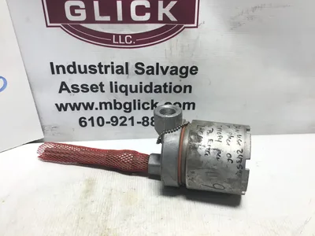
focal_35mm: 31
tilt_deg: -30.9
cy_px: 118
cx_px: 158
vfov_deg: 45.4
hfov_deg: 58.4
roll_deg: -1.9
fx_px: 282
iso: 32
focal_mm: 3.3
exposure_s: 1/120
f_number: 2.4
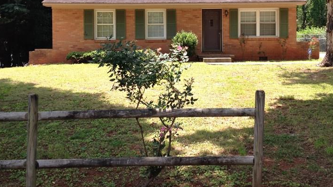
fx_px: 486
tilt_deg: -3.0
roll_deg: -0.2
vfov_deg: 21.7
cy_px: 53
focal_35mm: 55
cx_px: 169
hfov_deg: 37.9
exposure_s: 1/319
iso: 50
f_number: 2.4
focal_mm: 4.28
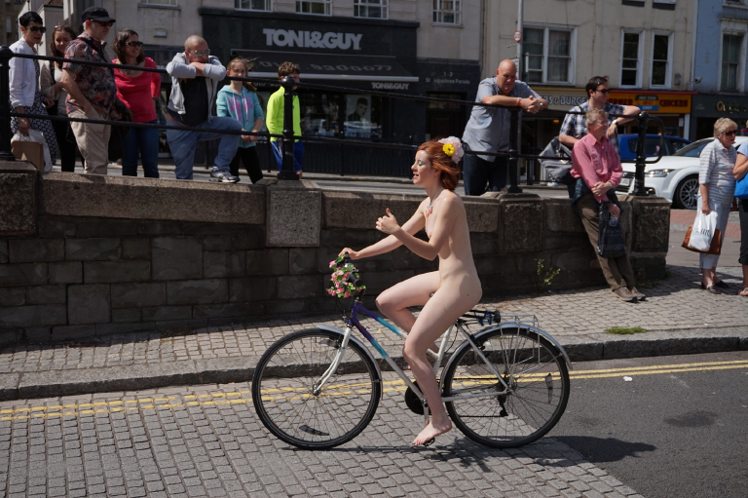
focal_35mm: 40
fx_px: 841
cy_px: 249
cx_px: 374
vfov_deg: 33.0
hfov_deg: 48.0
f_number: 4.5
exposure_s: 1/2000
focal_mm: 27
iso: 100
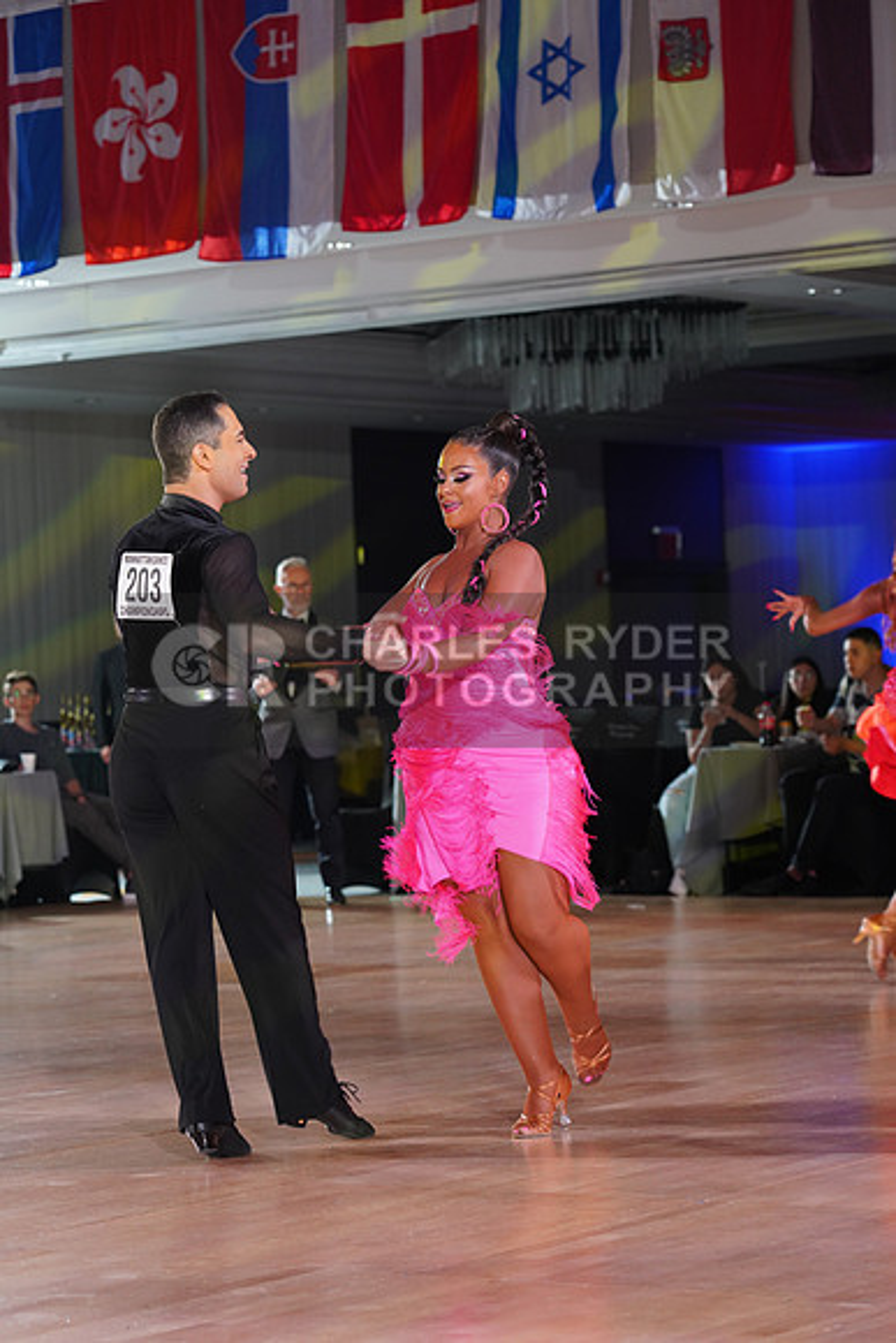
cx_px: 448
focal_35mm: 105
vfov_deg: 19.5
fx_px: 3917
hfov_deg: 13.0
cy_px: 672
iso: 1600
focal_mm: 105
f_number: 5
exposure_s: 1/160
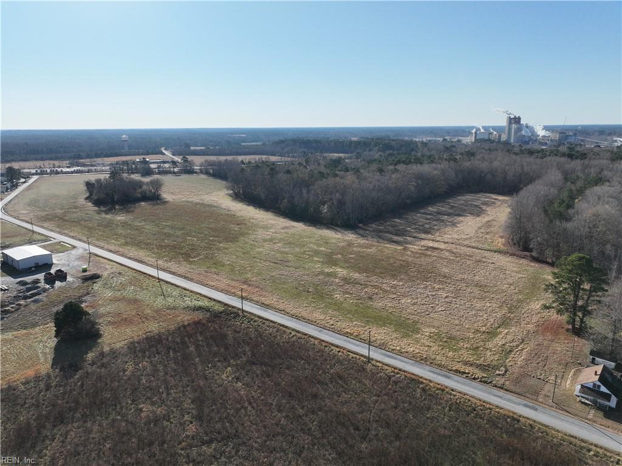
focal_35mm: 24
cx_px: 311
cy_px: 233
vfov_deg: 56.8
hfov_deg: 71.6
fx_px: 431
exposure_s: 1/4000
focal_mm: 12.29
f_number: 2.8
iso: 300
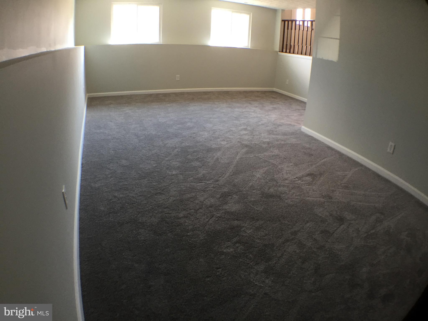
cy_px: 160
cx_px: 214
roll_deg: -1.7
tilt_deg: -23.7
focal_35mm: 29
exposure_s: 1/30
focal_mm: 4.15
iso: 125
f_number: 2.2
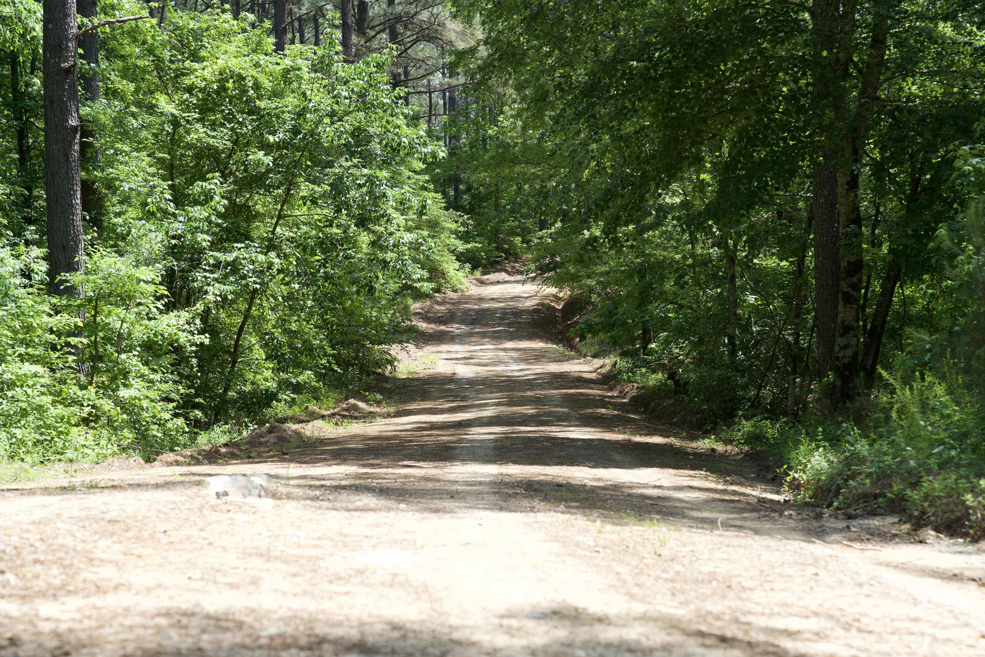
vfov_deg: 19.2
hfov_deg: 28.5
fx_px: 1942
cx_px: 498
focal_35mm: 71
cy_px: 333
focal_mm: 70
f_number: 5.6
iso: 100
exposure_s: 1/125
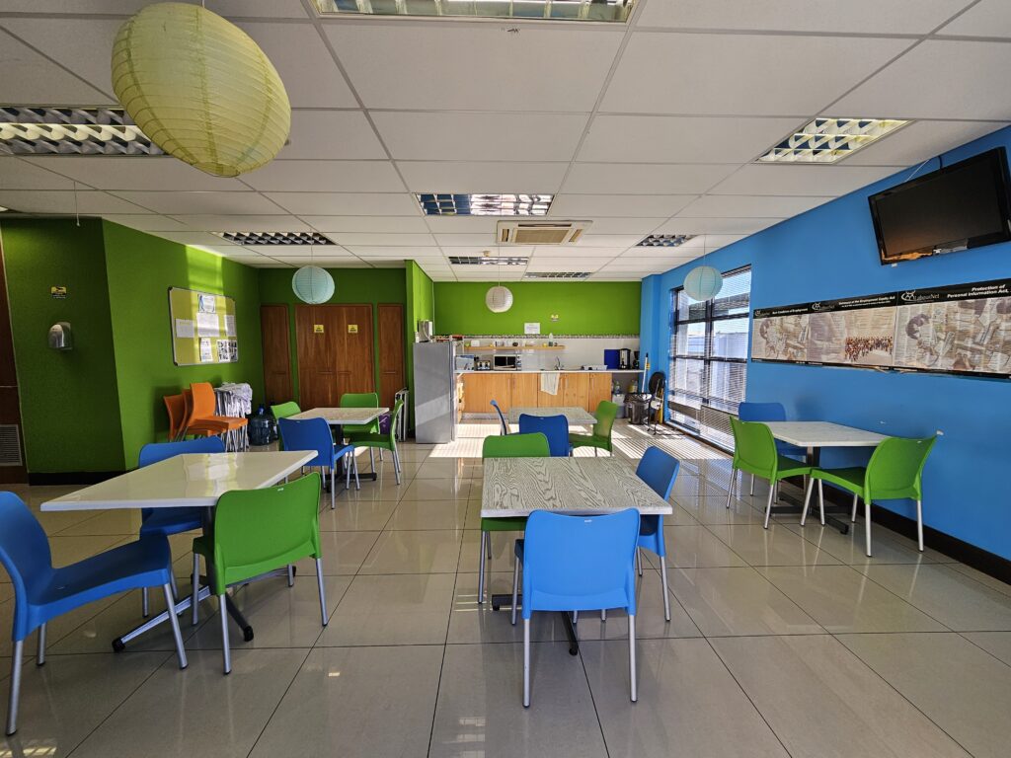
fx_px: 380
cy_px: 379
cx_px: 506
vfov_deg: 89.9
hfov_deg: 106.2
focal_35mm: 13
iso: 50
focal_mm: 2.2
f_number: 2.2
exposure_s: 1/124
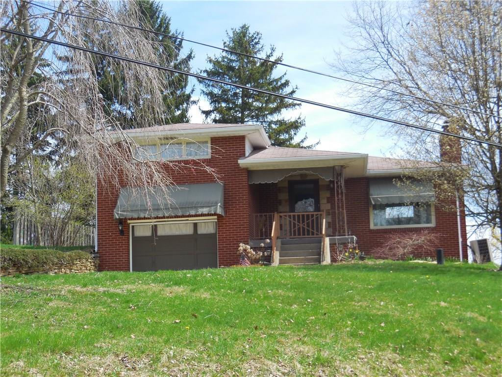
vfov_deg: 22.3
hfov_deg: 29.4
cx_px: 251
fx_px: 957
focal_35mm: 66
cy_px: 188
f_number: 4.2
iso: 125
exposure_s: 1/400
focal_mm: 10.9
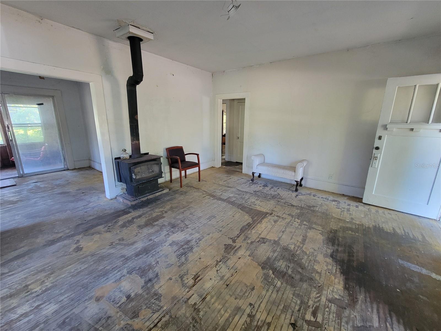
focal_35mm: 13
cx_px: 220
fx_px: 166
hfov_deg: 106.2
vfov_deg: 89.9
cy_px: 166
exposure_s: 1/30
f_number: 2.2
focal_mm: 2.2
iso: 320
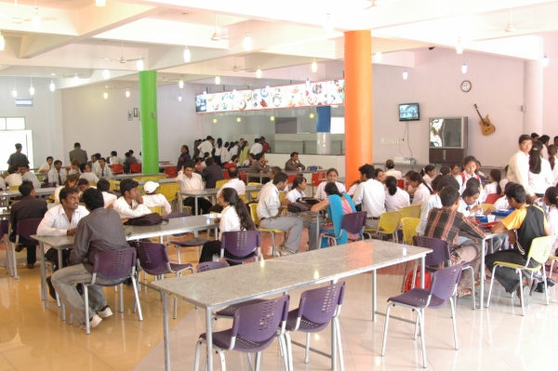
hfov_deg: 53.2
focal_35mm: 36
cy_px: 186
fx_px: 558
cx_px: 279
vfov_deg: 36.8
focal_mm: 24
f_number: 6.3
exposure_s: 1/30
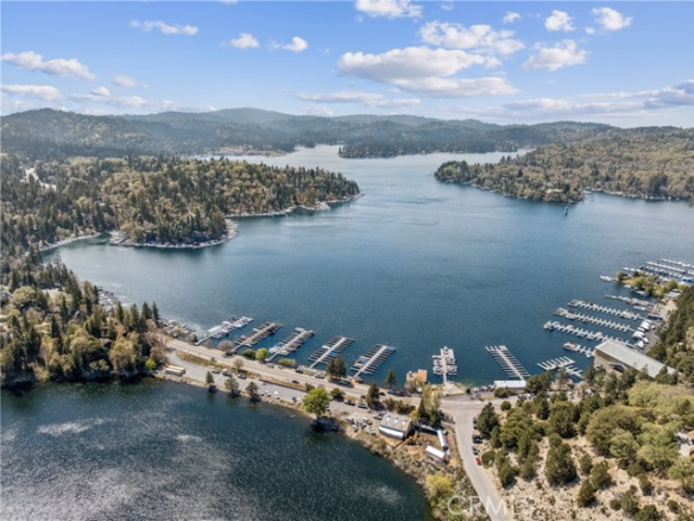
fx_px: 481
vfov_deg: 56.8
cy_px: 260
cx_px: 347
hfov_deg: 71.6
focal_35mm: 24
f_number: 2.8
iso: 120
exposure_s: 1/640
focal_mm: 12.3
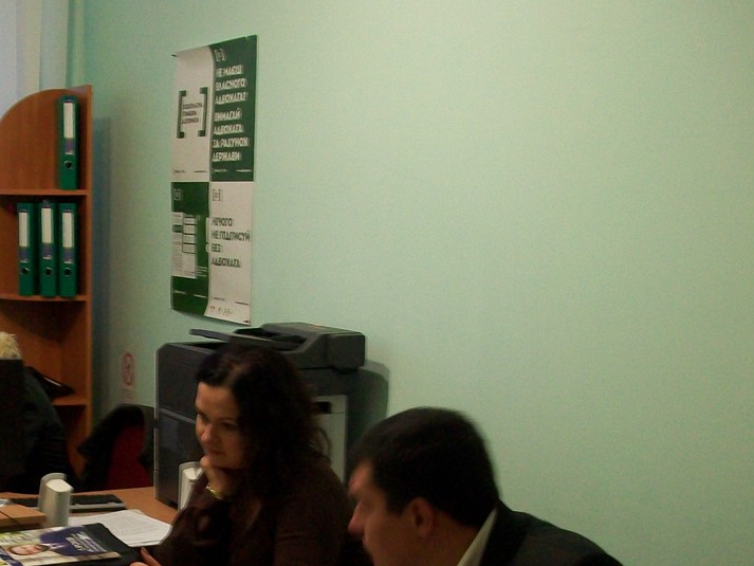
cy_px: 493
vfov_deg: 23.5
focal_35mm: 61
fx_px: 1329
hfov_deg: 30.9
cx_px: 151
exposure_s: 1/8
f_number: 2.8
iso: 160
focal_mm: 5.7
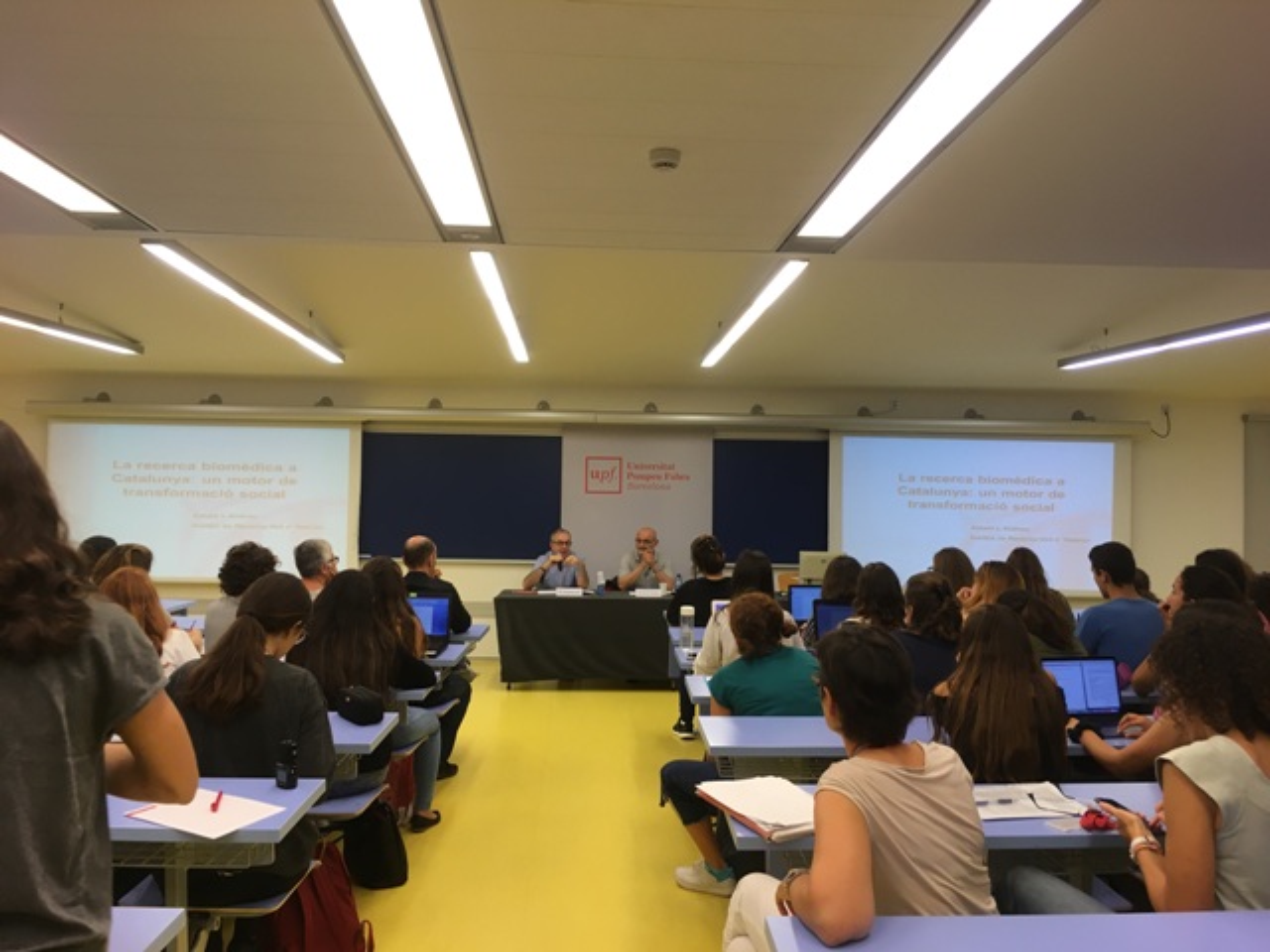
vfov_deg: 48.2
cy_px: 476
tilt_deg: -0.5
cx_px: 635
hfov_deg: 61.7
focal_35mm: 29
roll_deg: -2.1
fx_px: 1064
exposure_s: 1/33
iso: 25
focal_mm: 4.15
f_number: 2.2
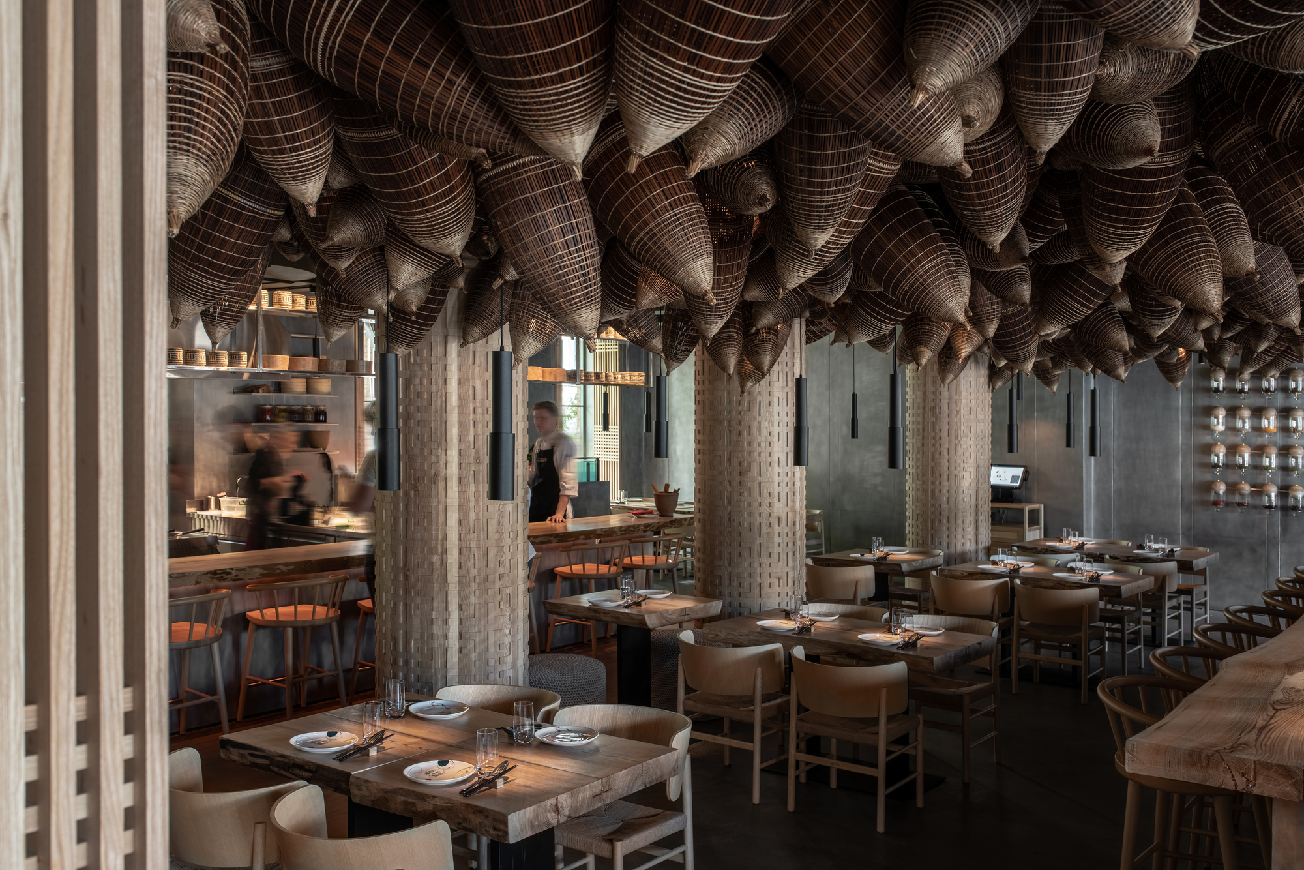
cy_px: 435
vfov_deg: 37.9
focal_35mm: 35
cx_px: 652
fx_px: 1268
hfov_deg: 54.4
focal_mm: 35
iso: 160
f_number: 8
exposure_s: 1/20
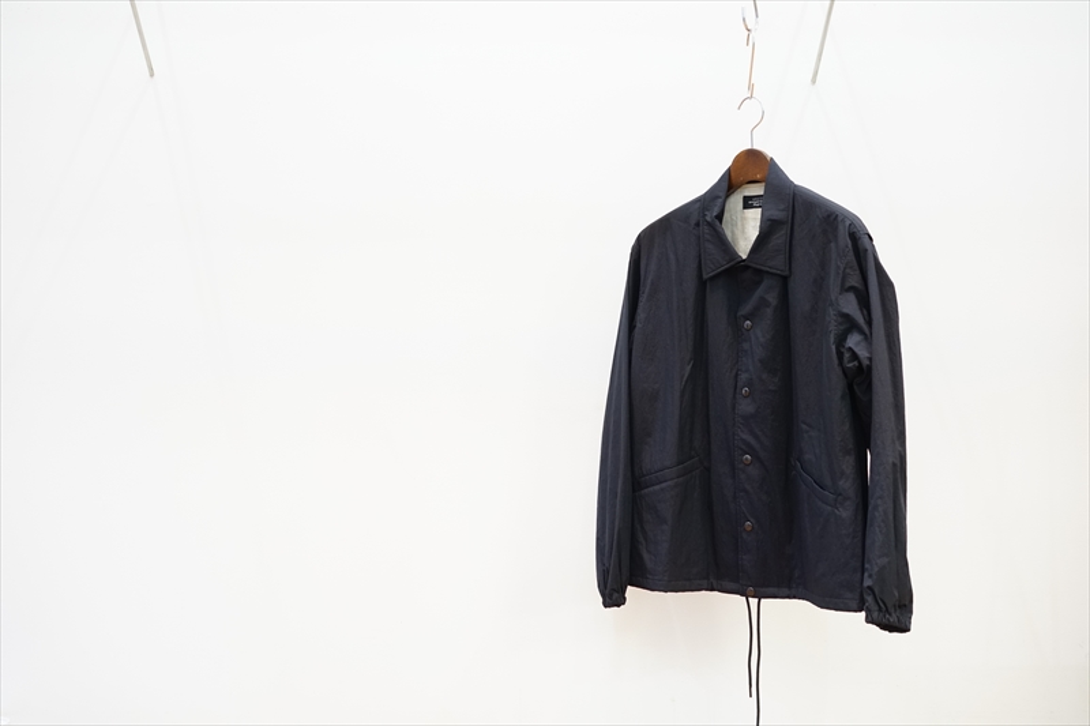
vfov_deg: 24.6
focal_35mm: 55
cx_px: 545
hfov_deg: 36.3
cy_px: 363
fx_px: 1665
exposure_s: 1/60
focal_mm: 55
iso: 1600
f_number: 4
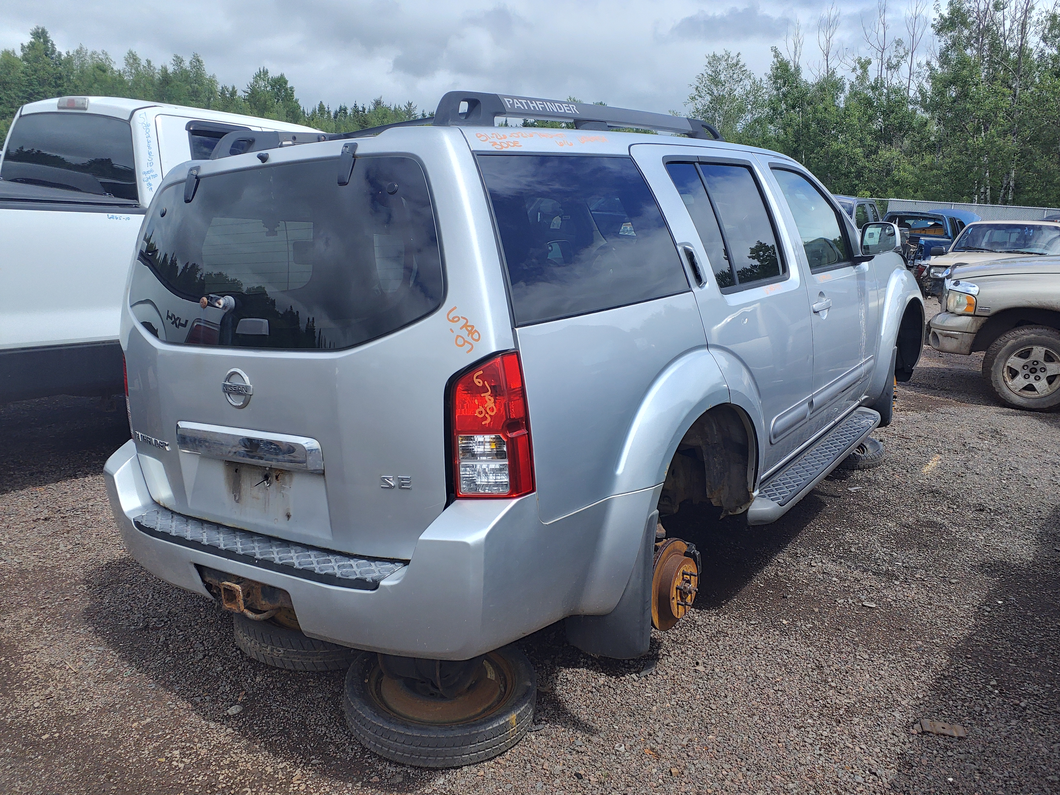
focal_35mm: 26
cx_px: 530
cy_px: 398
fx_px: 796
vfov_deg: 53.1
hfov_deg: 67.3
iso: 40
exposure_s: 1/748
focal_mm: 3.58
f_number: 1.9
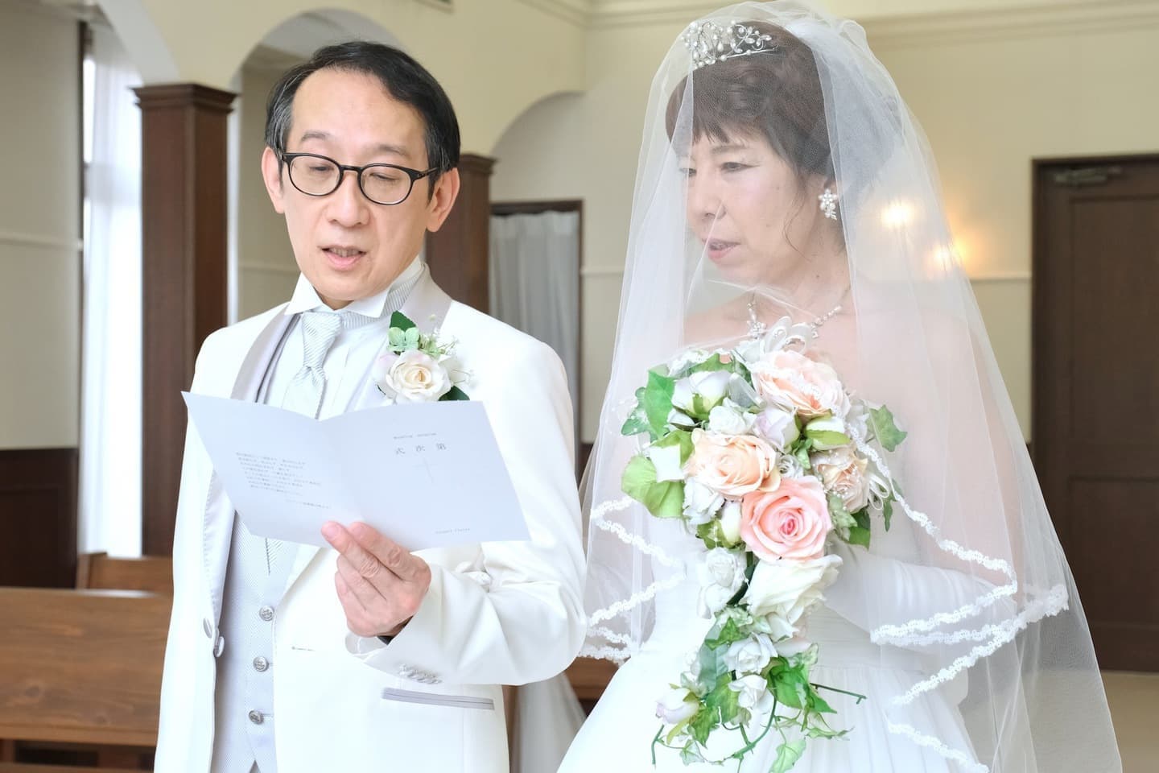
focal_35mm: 58
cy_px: 386
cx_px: 580
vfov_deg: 23.4
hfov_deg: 34.5
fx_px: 1867
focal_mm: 38.8
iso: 1600
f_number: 5
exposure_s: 1/160
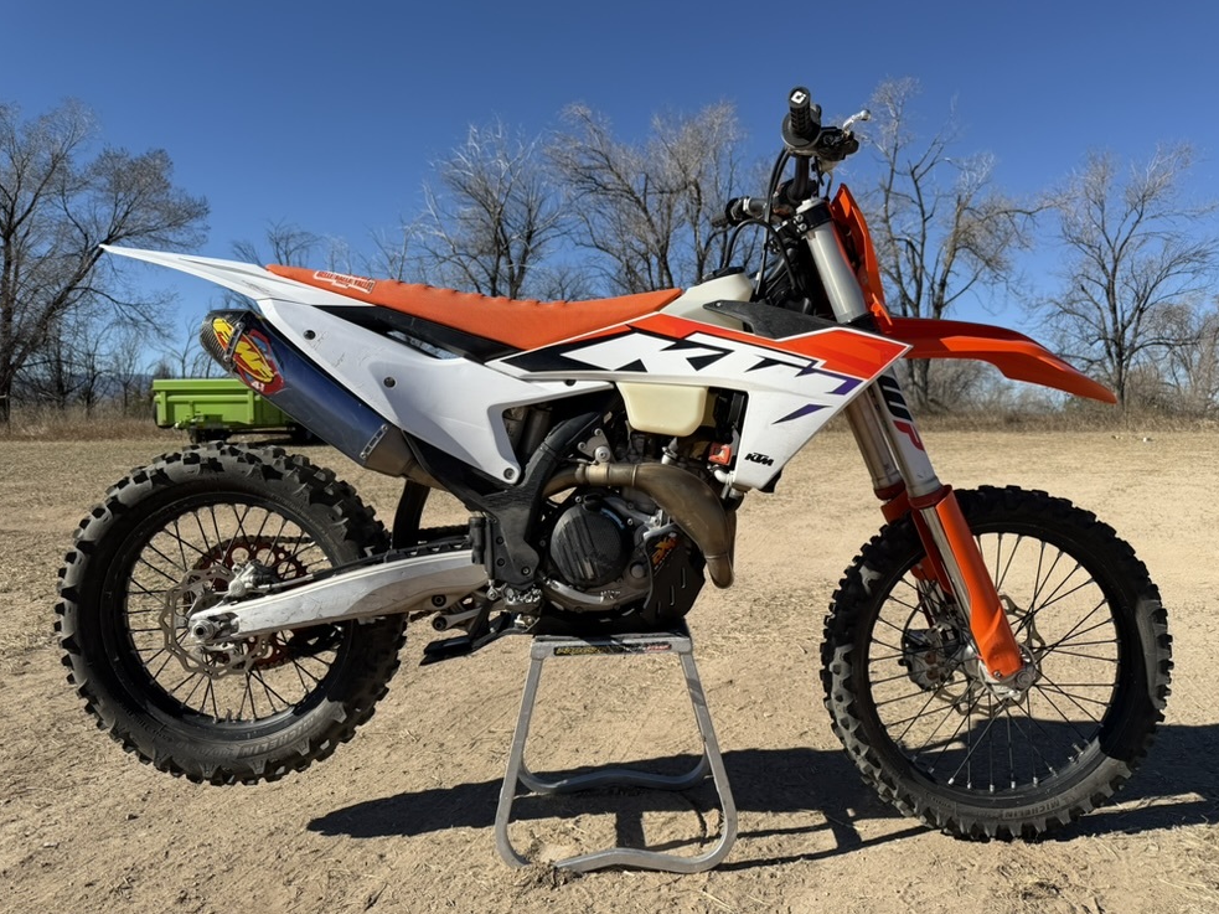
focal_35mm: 25
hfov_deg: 69.4
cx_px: 630
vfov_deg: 54.9
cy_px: 450
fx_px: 880
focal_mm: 6.76
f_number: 1.78
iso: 80
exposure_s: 1/5714
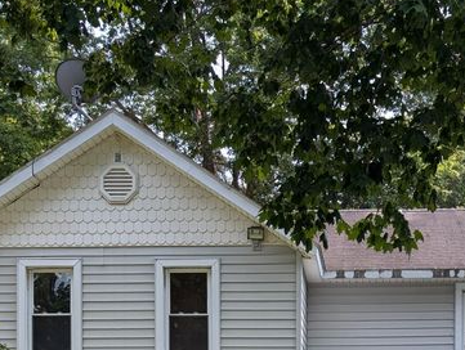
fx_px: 915
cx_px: 340
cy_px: 475
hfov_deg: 28.2
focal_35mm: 68
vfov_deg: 19.7
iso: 22
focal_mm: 6.9
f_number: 1.68
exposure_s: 1/495
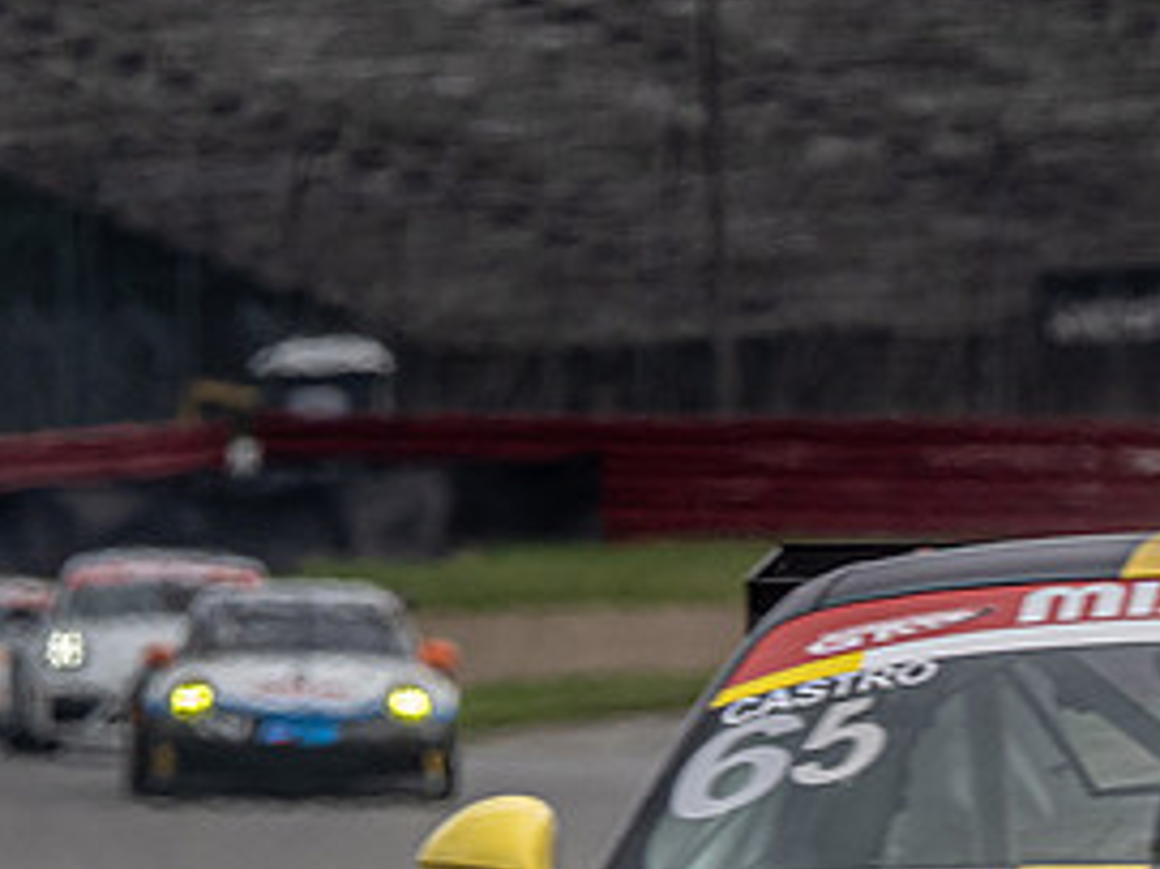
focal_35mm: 2118
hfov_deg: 0.9
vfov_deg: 0.7
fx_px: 70944
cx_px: 949
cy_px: 851
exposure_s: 1/320
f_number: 10
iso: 320
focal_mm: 420
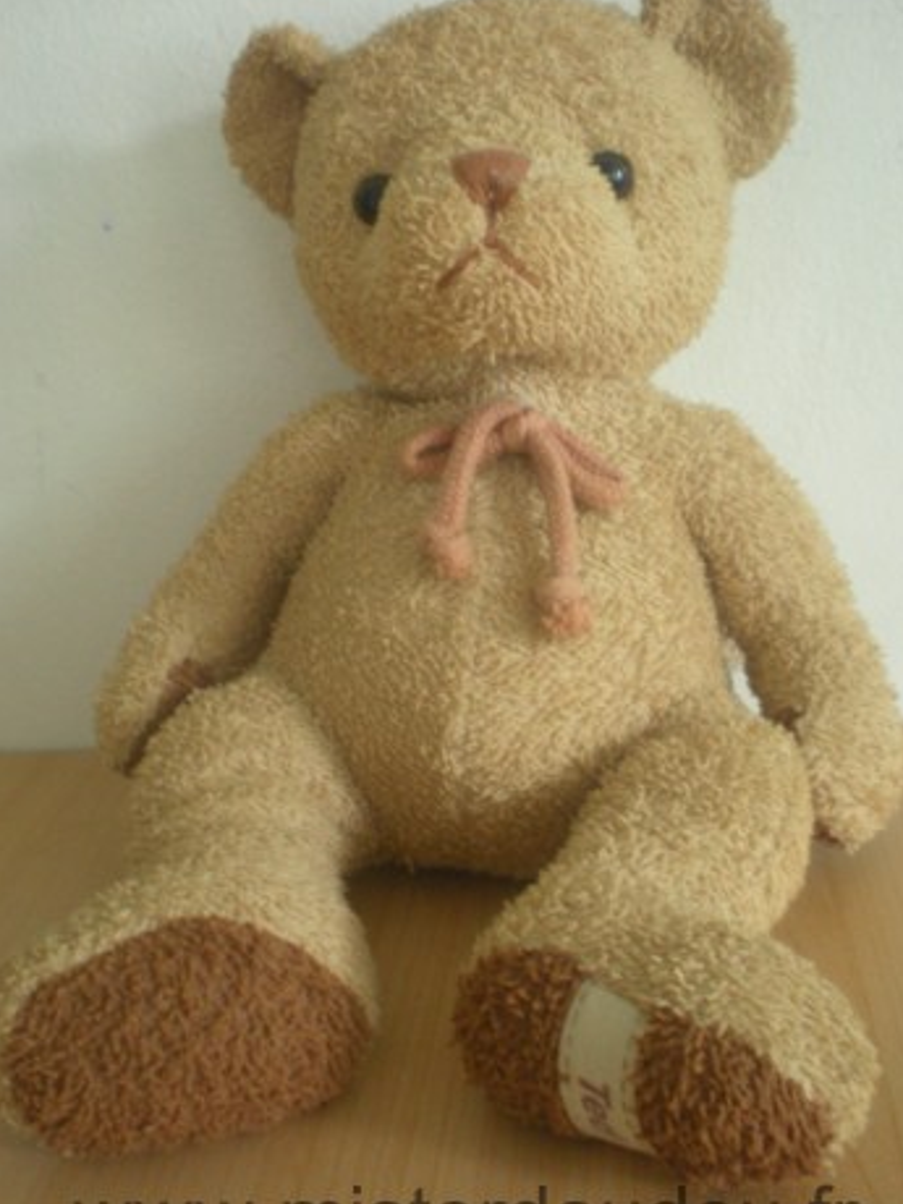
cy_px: 589
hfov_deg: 33.6
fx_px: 1496
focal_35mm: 43
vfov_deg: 43.8
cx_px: 463
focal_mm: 6.3
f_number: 3.1
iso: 200
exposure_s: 1/10.4
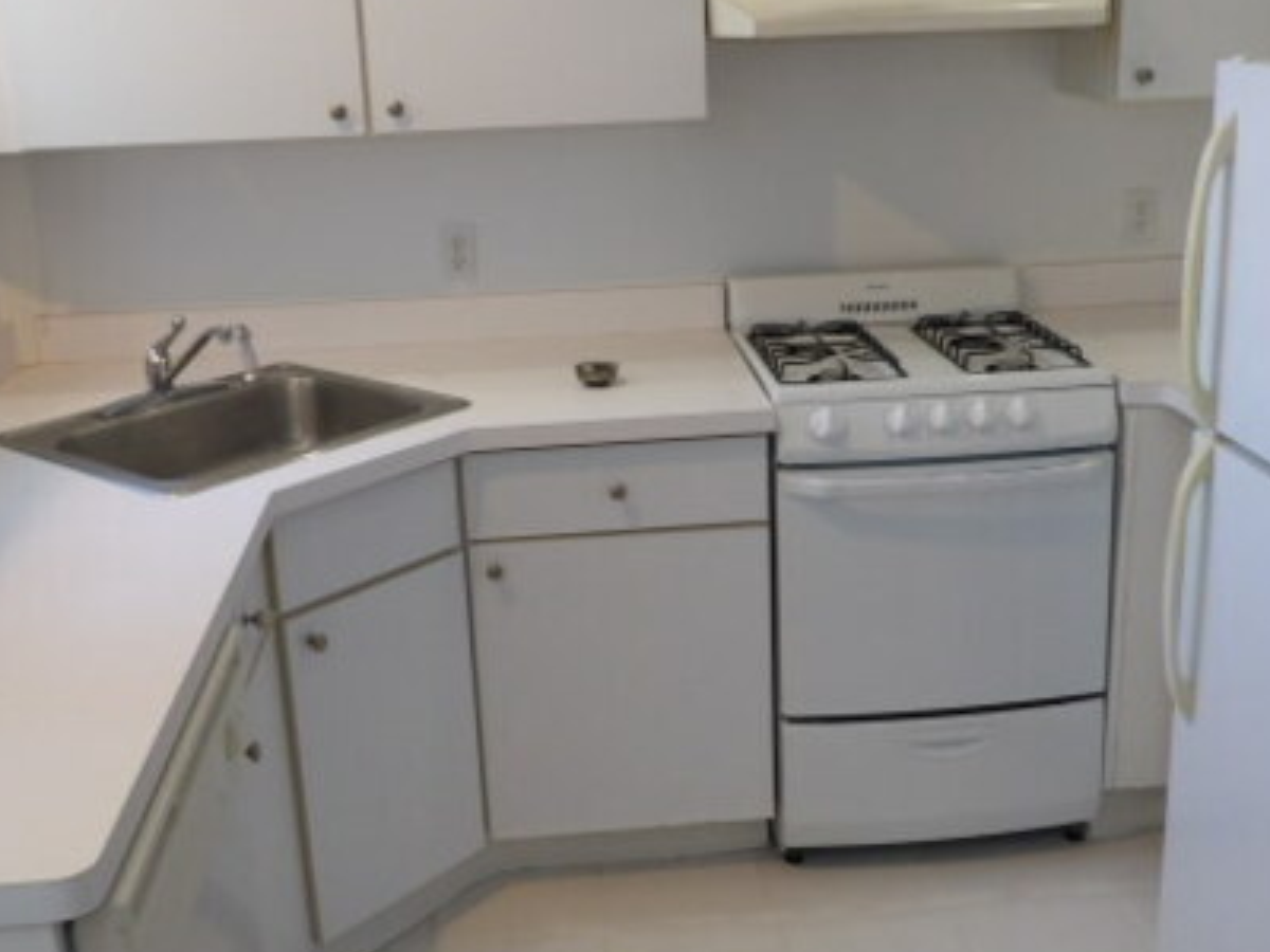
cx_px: 672
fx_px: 1468
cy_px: 447
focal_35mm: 40
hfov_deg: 46.8
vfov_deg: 35.9
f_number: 3.2
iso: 200
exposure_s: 1/33
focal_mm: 4.3
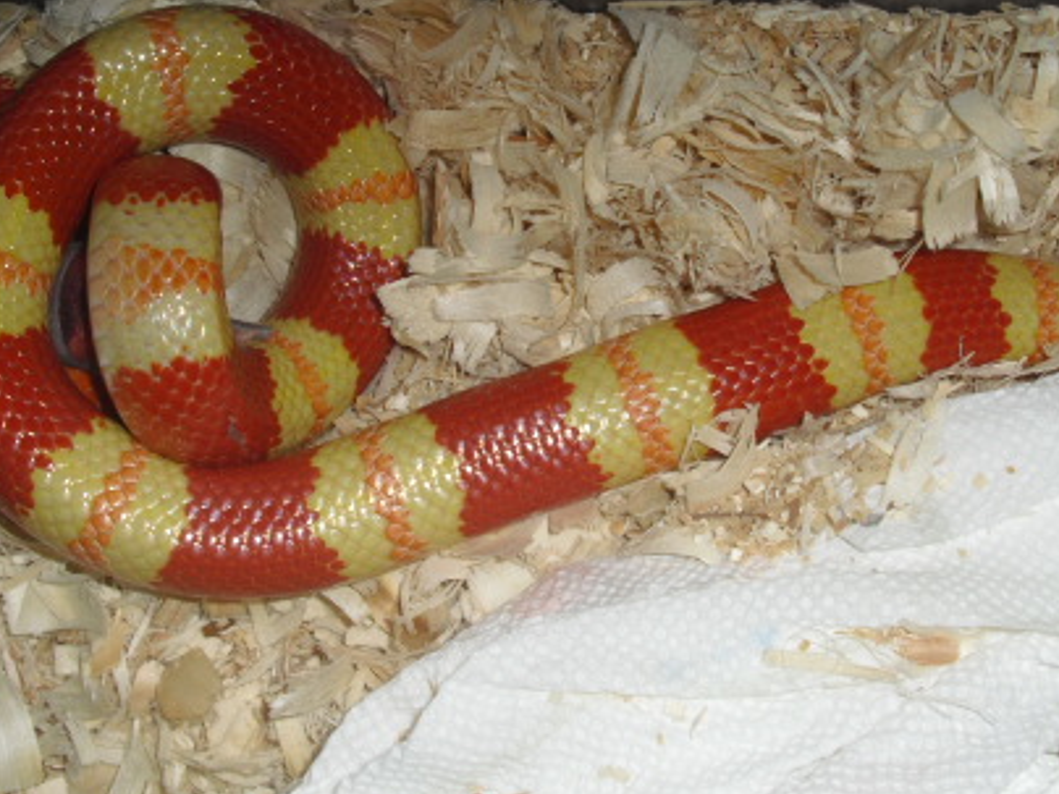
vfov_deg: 25.6
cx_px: 456
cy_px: 283
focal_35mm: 57
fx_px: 1744
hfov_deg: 33.7
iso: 100
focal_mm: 6.3
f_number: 3.1
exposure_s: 1/60
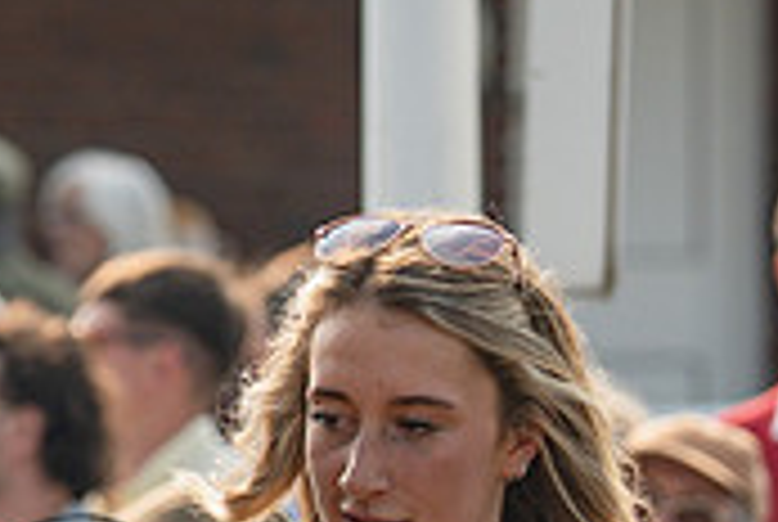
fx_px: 19526
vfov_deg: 1.5
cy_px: 307
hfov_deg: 2.3
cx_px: 115
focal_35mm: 902
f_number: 4
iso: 80
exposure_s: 1/500
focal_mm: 135
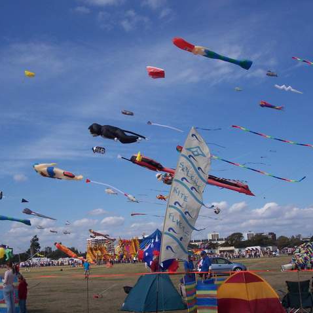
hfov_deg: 37.4
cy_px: 156
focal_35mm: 45
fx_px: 460
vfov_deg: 37.6
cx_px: 124
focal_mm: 8
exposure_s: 1/1000
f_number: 4.8
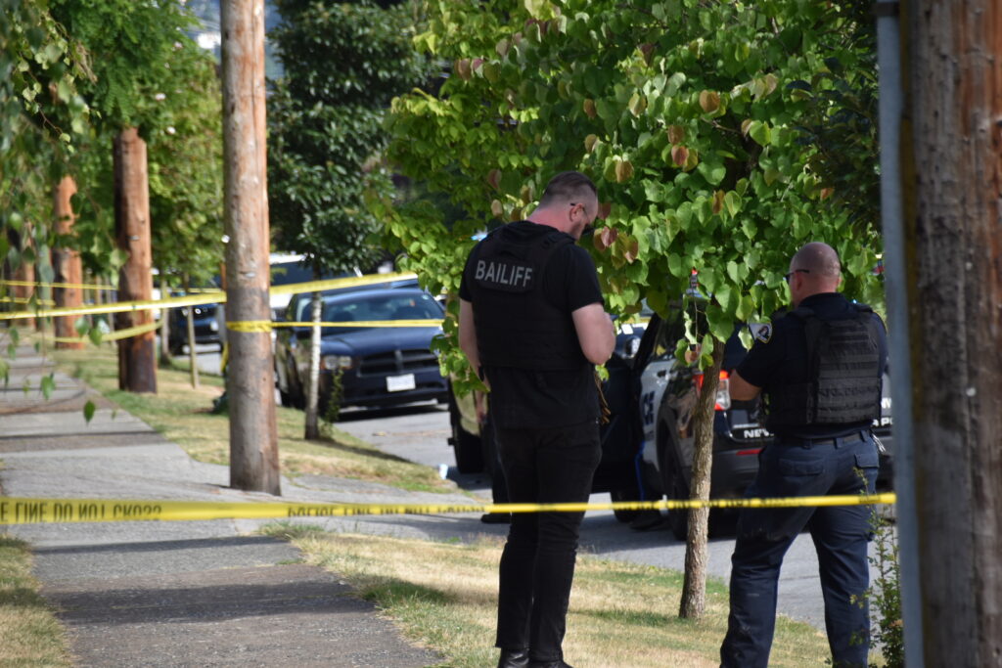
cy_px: 334
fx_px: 7724
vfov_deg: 5.0
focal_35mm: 278
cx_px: 501
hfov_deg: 7.4
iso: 280
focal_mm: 185
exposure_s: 1/500
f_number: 6.3
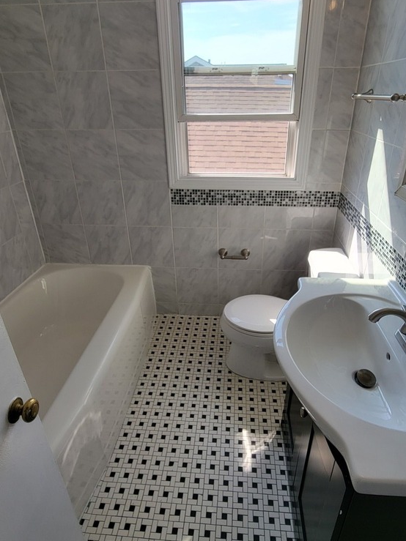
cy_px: 257
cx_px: 215
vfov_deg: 84.6
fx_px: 297
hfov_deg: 68.6
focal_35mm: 19
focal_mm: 2.2
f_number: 2.2
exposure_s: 1/206
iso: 50
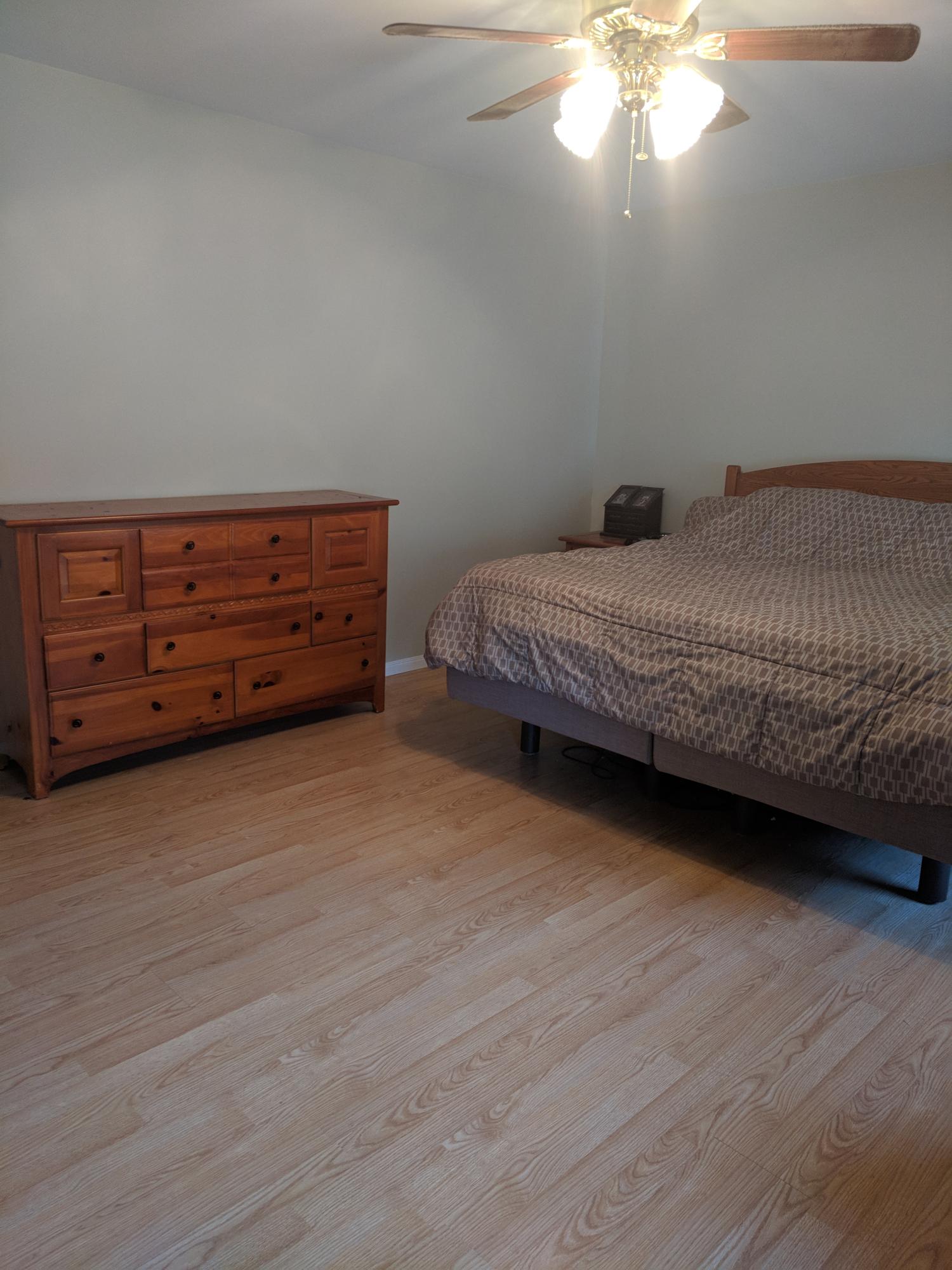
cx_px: 476
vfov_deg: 67.3
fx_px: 953
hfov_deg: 53.1
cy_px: 635
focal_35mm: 26
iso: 376
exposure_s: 1/60
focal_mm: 4.67
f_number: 2
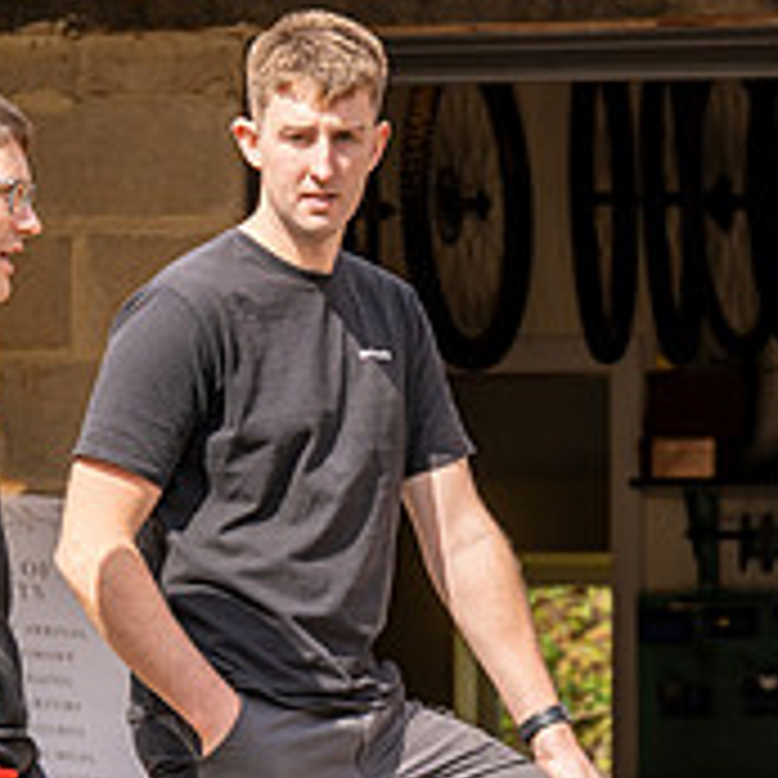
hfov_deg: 5.7
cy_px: 119
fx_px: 7781
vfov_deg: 5.7
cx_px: 126
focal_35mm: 306
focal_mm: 102
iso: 160
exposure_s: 1/500
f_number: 5.6
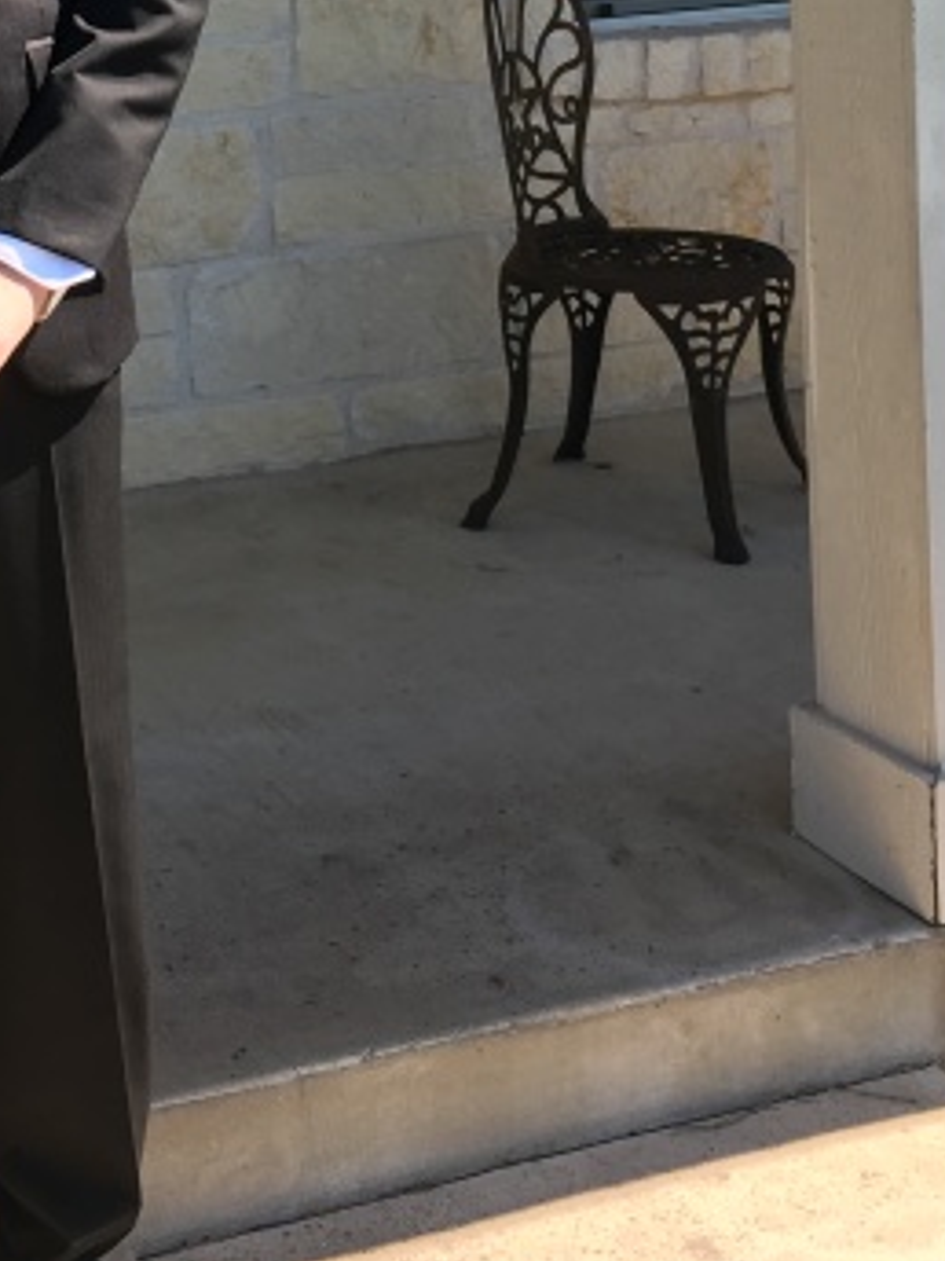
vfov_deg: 25.7
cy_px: 5
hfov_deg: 20.1
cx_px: 143
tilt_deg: -3.7
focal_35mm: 72
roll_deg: +1.9
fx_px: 2621
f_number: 2.2
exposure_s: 1/434
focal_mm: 4.15
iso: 25
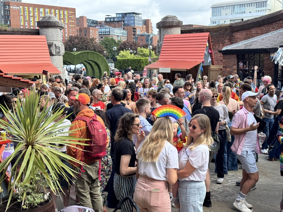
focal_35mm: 48
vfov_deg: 30.3
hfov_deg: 39.7
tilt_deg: -5.6
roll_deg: +0.7
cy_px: 106
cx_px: 142
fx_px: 392
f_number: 1.78
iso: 64
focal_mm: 6.76
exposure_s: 1/1027
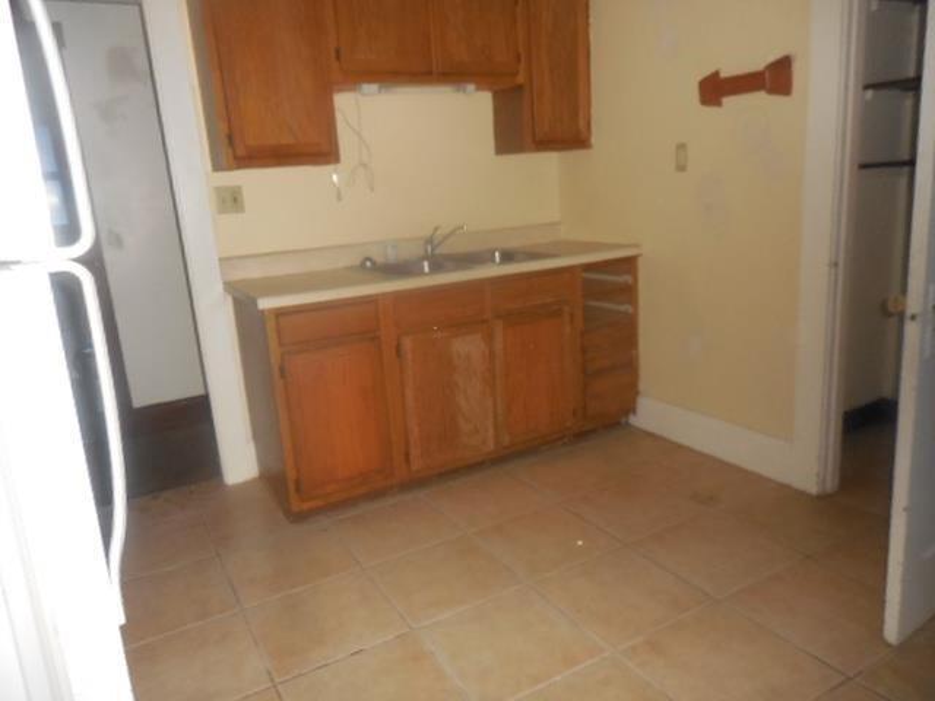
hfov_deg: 69.4
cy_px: 350
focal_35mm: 25
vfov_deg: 54.9
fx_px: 675
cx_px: 468
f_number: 3.7
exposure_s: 1/25
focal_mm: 4.5
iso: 640
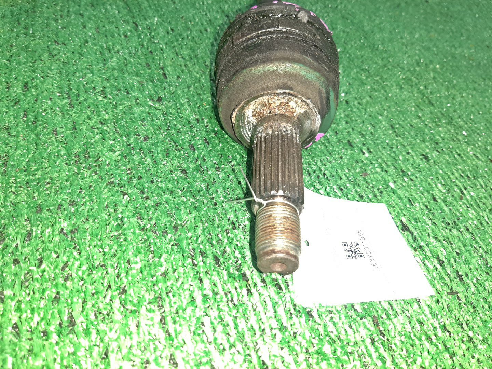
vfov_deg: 53.1
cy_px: 184
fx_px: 370
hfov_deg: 67.3
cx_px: 246
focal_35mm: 26
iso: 125
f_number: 1.7
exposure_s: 1/50
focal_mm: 3.93
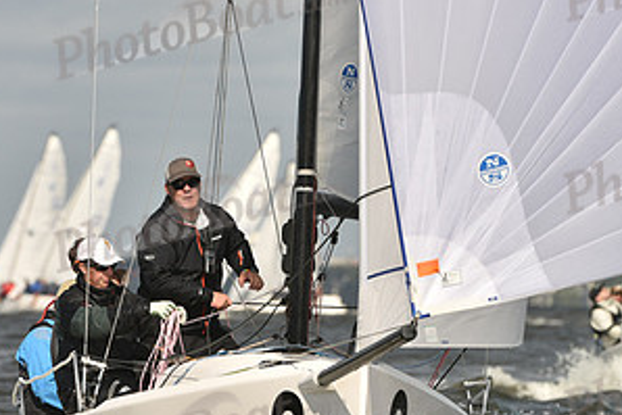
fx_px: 11426
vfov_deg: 2.1
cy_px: 297
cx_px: 457
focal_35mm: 661
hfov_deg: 3.1
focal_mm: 340
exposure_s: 1/1250
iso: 250
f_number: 8
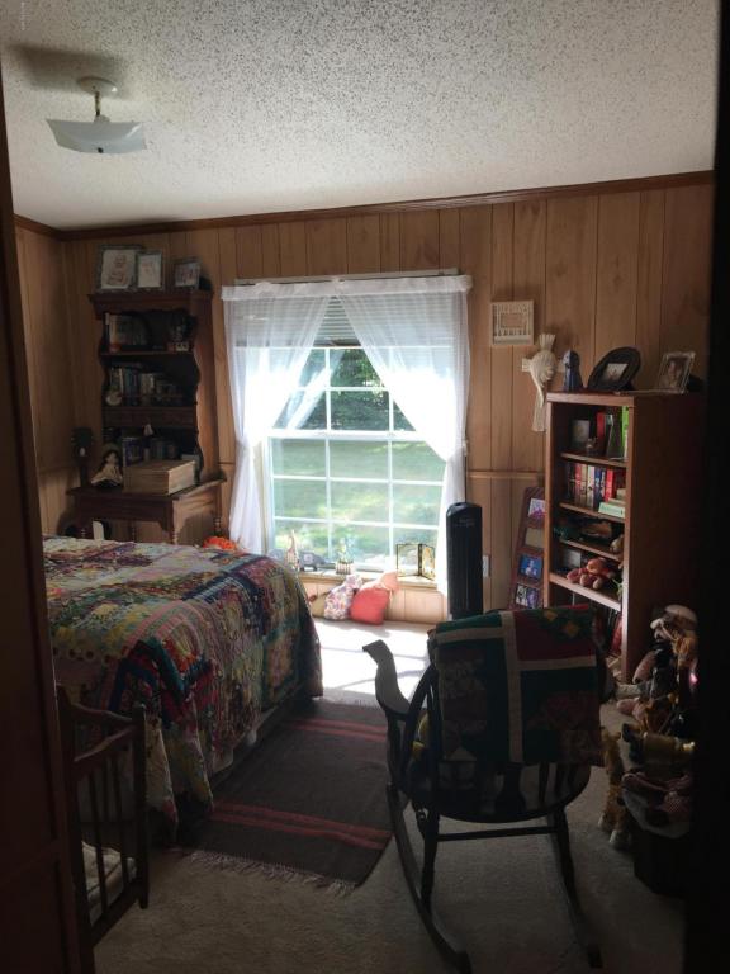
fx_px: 815
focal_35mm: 29
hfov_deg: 48.2
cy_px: 487
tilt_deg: -6.9
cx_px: 365
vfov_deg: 61.7
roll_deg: +0.1
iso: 40
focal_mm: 4.15
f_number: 2.2
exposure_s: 1/120
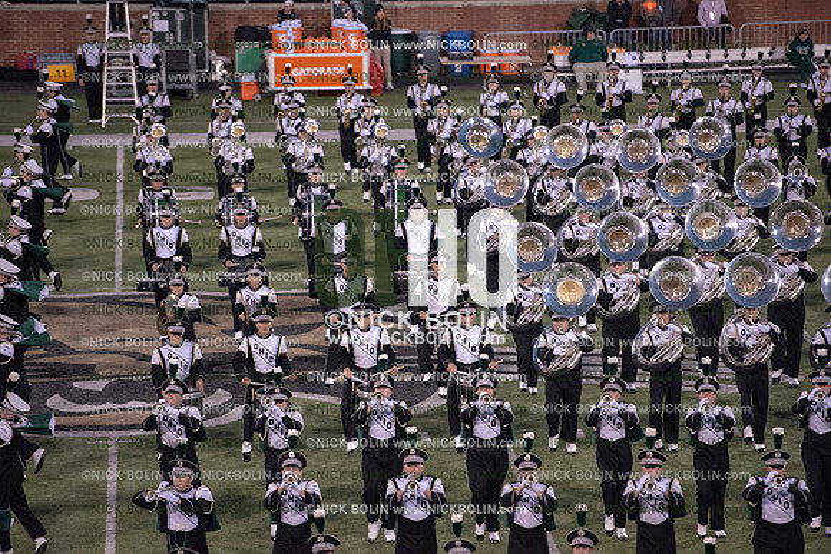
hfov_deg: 10.3
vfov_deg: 6.9
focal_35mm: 200
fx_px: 4618
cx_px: 416
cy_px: 277
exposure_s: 1/1250
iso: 5000
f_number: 3.2
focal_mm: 200
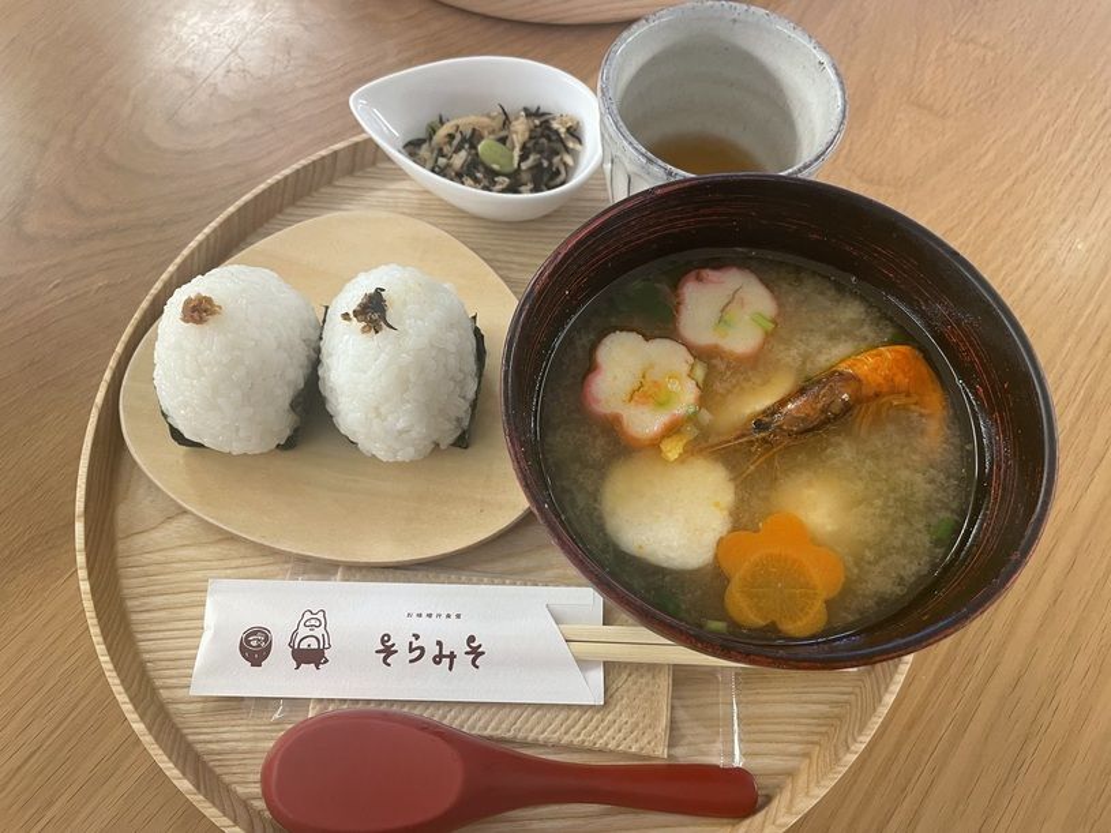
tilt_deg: -64.7
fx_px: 834
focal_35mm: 26
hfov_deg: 67.3
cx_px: 556
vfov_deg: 53.1
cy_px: 416
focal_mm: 4.2
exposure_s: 1/62
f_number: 1.6
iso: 125
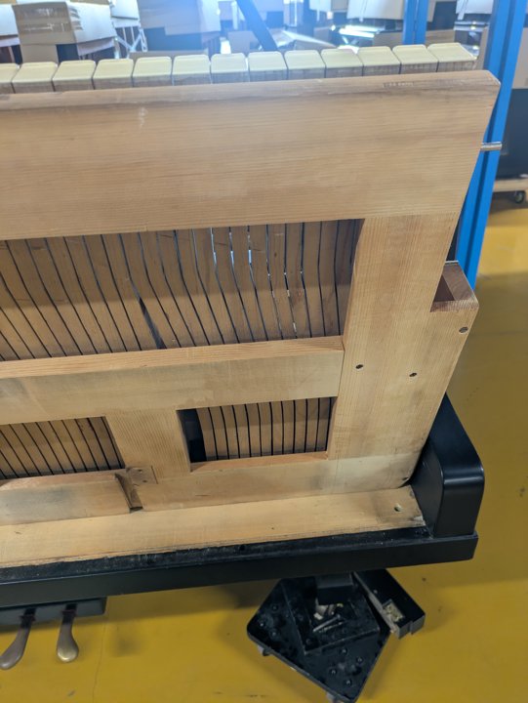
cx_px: 264
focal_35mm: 25
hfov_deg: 54.9
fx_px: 508
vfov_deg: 69.4
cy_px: 352
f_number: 1.89
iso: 185
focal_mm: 5.43
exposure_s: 1/50
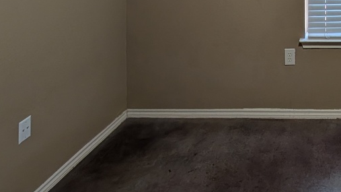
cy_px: -114
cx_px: 360
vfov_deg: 23.6
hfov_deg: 43.9
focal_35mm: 37
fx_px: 334
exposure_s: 1/60
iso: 80
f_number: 1.7
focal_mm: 2.02
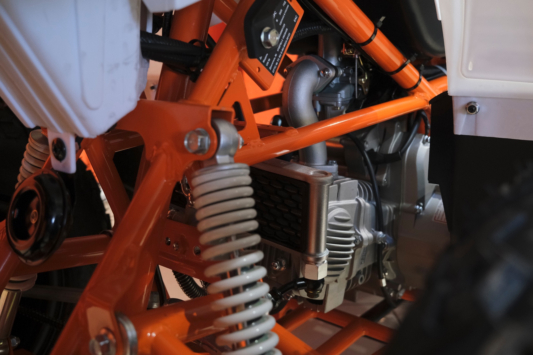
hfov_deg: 54.4
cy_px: 178
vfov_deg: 37.9
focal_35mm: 35
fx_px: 518
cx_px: 266
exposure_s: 1/60
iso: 2000
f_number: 4
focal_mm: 23.5
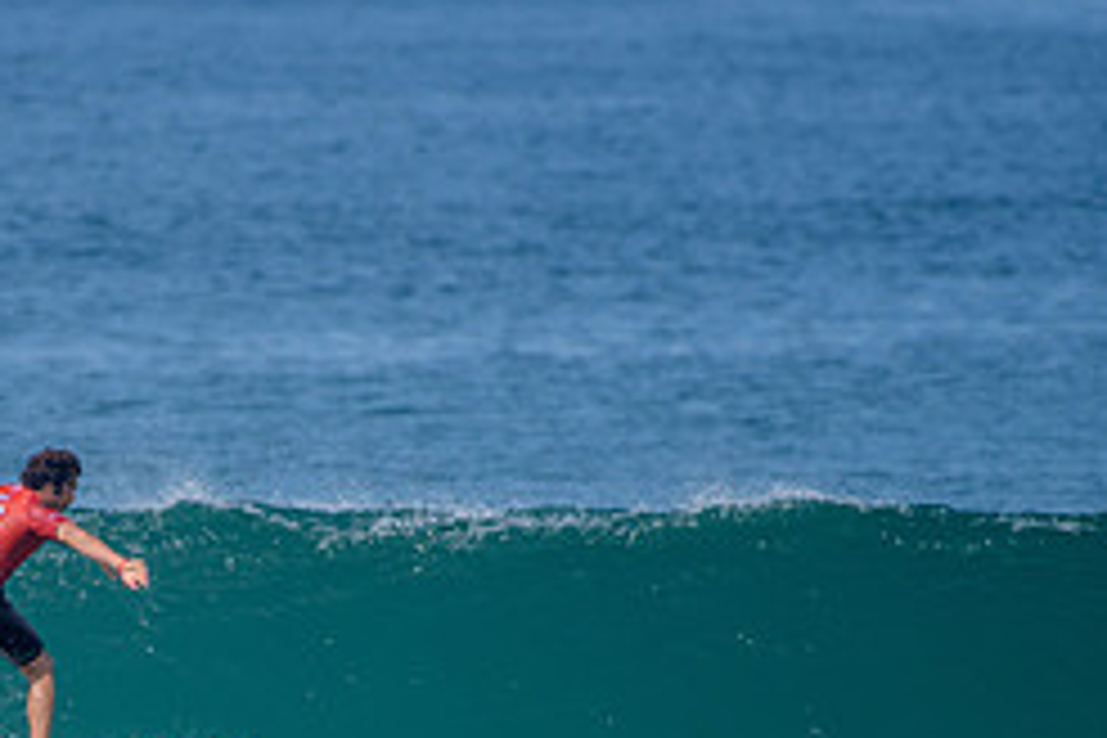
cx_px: 94
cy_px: 772
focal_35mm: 1180
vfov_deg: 1.2
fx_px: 36282
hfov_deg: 1.7
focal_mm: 500
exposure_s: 1/2000
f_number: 5.6
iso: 160
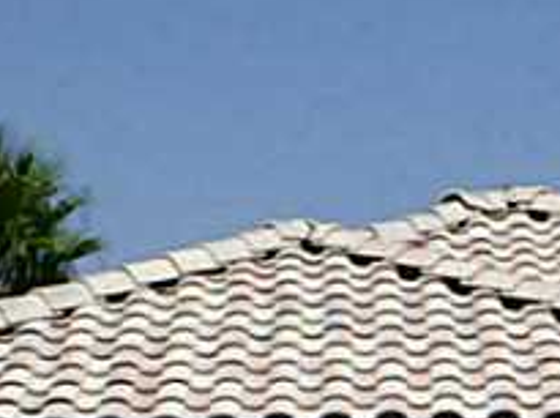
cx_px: 385
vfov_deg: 8.5
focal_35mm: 172
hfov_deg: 11.5
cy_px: 448
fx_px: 2778
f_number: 4.1
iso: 100
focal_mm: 7.9
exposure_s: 1/1600
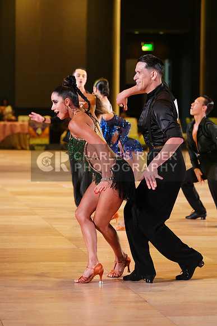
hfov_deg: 10.7
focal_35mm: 128
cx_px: 108
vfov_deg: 16.0
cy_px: 163
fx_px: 1157
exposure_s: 1/400
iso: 4000
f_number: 4
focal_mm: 128
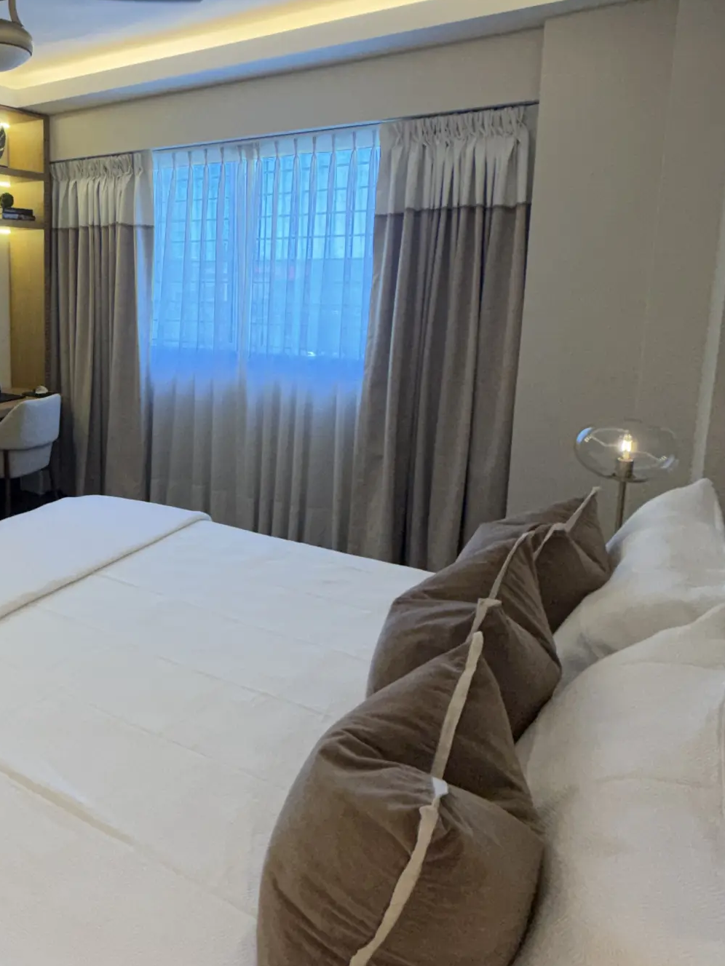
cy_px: 376
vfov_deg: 64.6
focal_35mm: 27
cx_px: 46
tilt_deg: -7.7
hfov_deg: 45.5
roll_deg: -0.1
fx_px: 754
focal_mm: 2.22
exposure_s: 1/120
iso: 200
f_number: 2.2
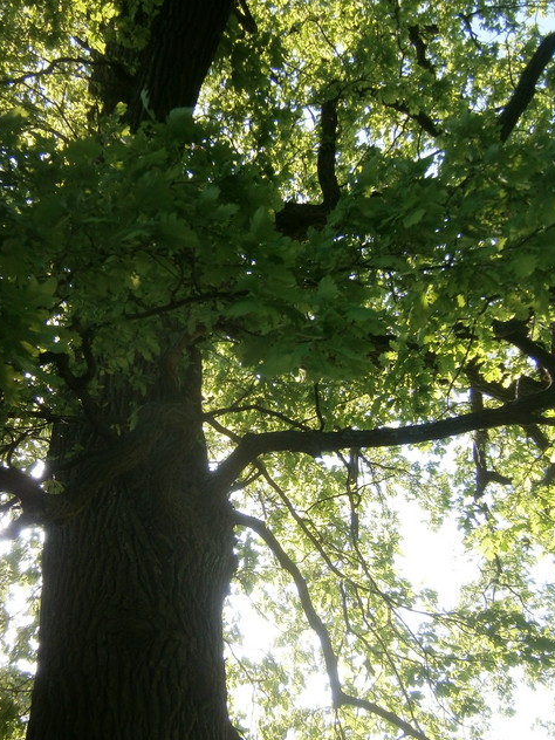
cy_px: 406
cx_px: 194
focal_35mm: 37
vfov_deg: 50.1
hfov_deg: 38.3
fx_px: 791
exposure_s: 1/250
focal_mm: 4.7
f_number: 2.8
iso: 80
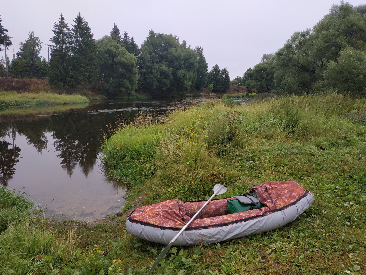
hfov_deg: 71.6
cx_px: 183
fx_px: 254
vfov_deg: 56.8
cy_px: 138
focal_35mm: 24
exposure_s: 1/647
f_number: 1.9
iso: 200
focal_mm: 3.94
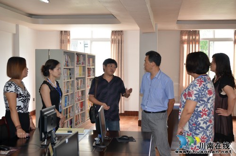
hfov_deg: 37.9
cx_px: 118
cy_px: 78
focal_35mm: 52
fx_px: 343
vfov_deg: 25.6
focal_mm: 35
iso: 450
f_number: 3.8
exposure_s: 1/60
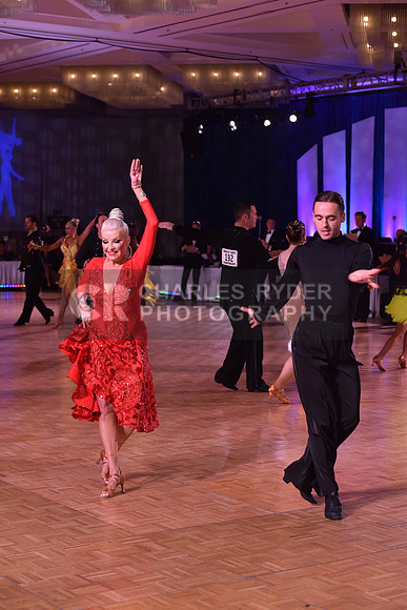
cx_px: 204
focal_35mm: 70
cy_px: 305
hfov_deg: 19.5
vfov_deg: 28.8
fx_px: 1186
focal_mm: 70
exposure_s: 1/250
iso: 1250
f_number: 5
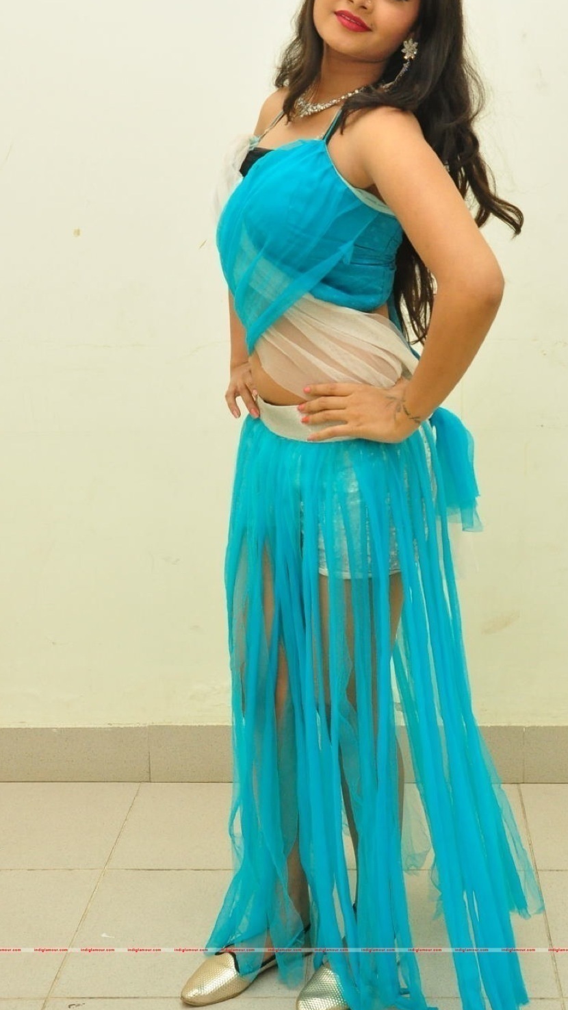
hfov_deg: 23.9
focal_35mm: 50
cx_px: 378
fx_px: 1338
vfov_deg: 41.3
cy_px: 462
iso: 1600
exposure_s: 1/125
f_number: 9
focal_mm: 26
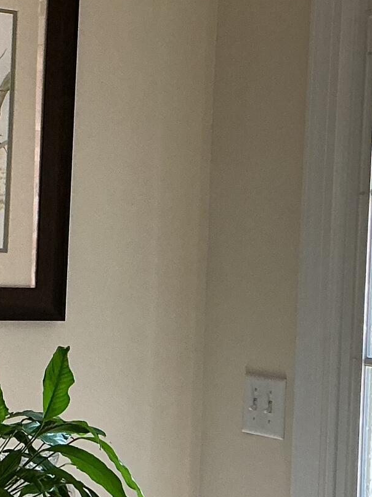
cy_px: 281
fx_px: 1548
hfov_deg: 13.7
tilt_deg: -1.0
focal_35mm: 108
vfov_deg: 18.2
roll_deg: -1.9
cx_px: 100
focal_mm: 3
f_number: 1.8
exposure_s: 1/60
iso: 80
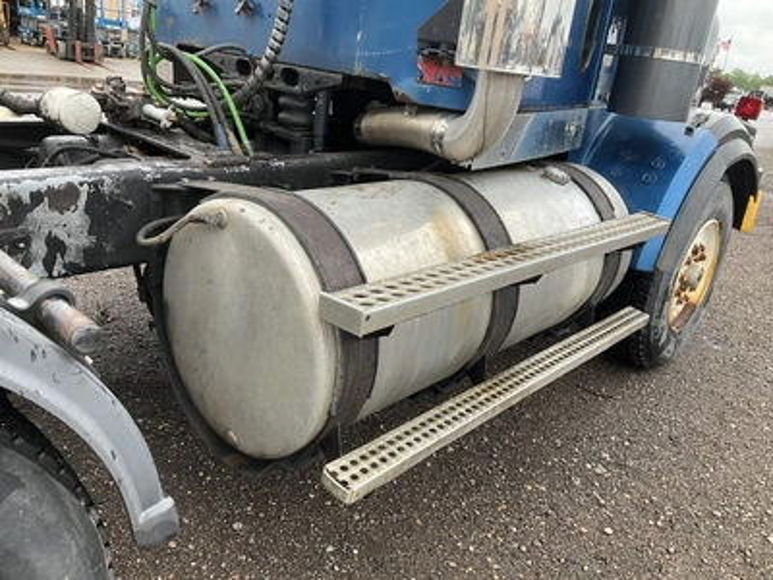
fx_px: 648
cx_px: 386
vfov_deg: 48.2
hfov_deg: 61.7
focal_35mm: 29
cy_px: 290
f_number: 1.8
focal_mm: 3
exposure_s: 1/122
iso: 20
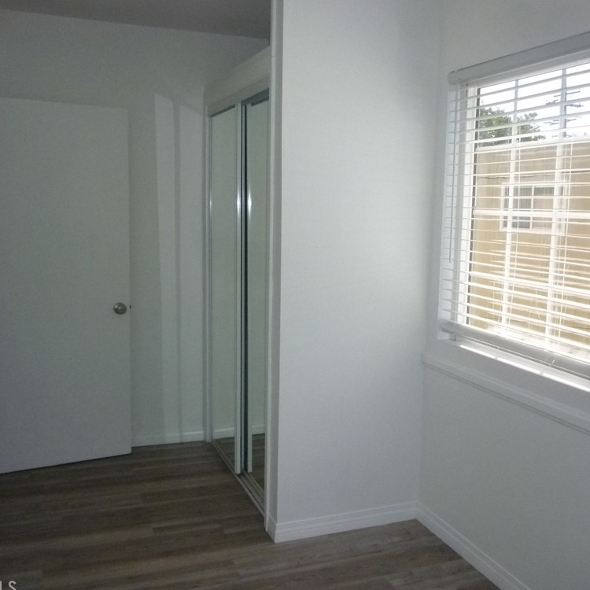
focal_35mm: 35
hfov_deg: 47.1
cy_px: 297
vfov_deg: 47.2
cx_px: 333
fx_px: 675
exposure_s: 1/800
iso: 400
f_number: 4.5
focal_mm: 5.2
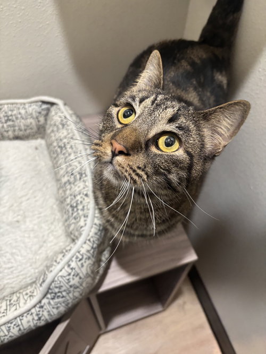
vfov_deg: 67.3
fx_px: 266
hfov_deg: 53.0
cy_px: 177
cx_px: 133
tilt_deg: -51.4
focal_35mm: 26
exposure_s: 1/60
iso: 320
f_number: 1.6
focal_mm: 5.96
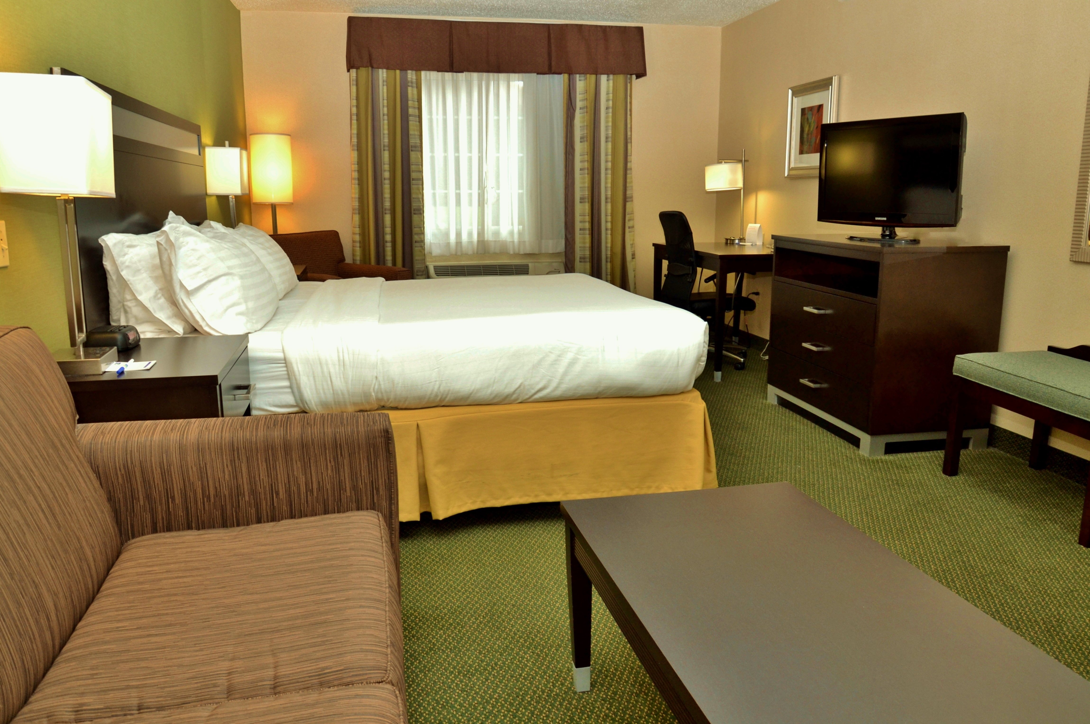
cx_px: 545
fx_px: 817
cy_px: 362
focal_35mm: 27
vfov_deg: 47.8
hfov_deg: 67.4
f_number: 7.1
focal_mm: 18
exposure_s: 1/60
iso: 800
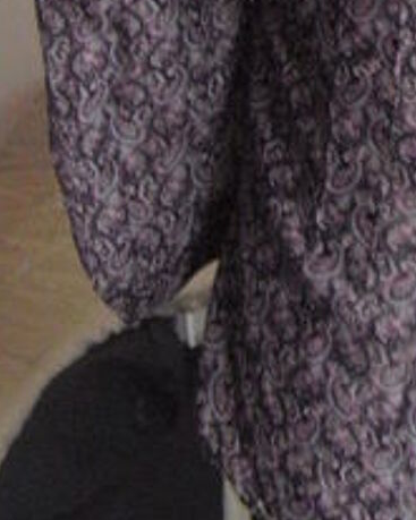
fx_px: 1570
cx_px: 538
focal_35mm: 102
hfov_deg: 14.5
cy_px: -8
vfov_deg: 18.3
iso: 800
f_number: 3.1
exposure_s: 1/8
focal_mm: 6.3
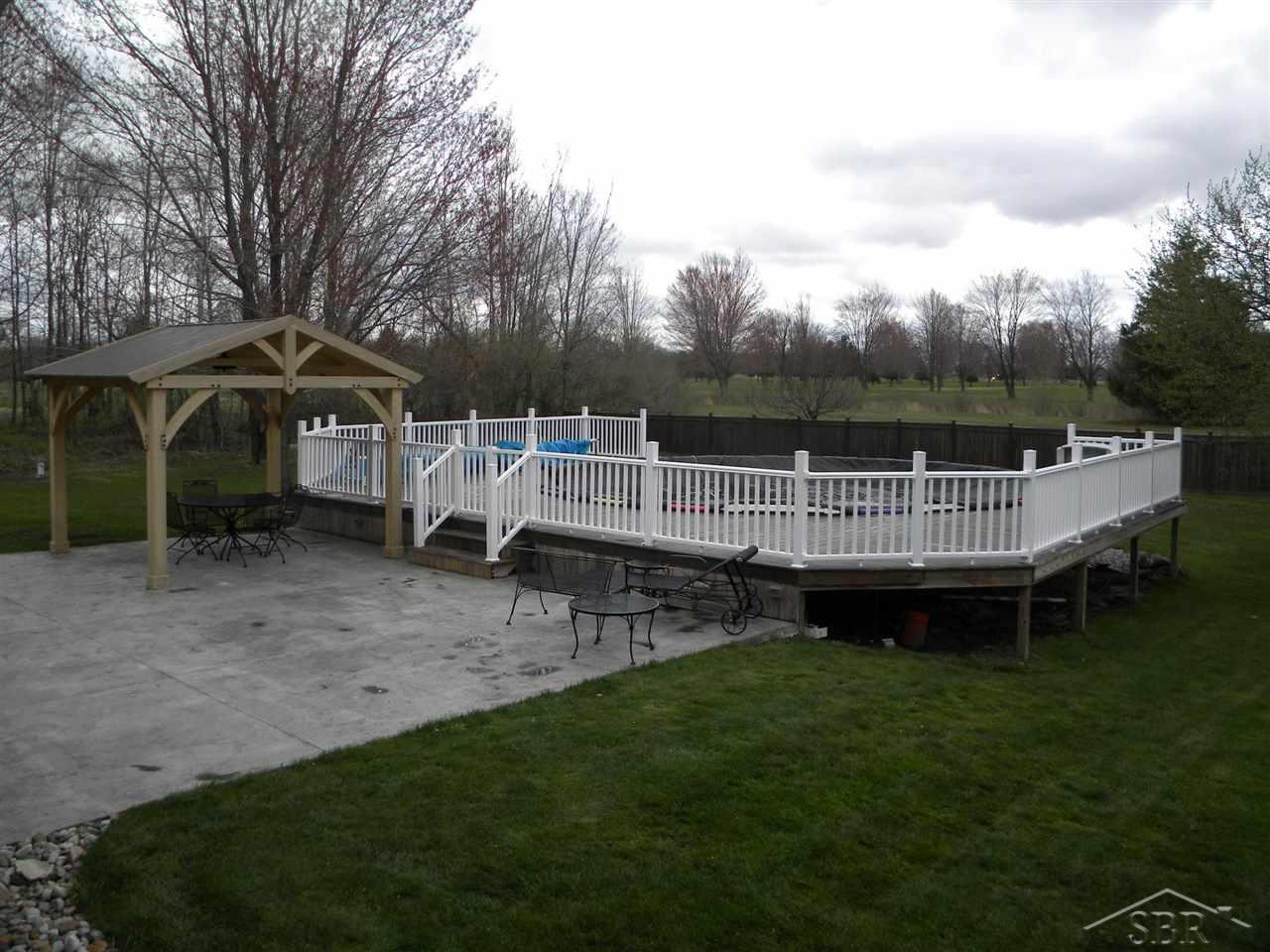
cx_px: 635
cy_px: 476
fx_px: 1027
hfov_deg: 63.4
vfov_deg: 49.7
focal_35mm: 28
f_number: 3.5
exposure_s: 1/782
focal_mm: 5
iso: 80
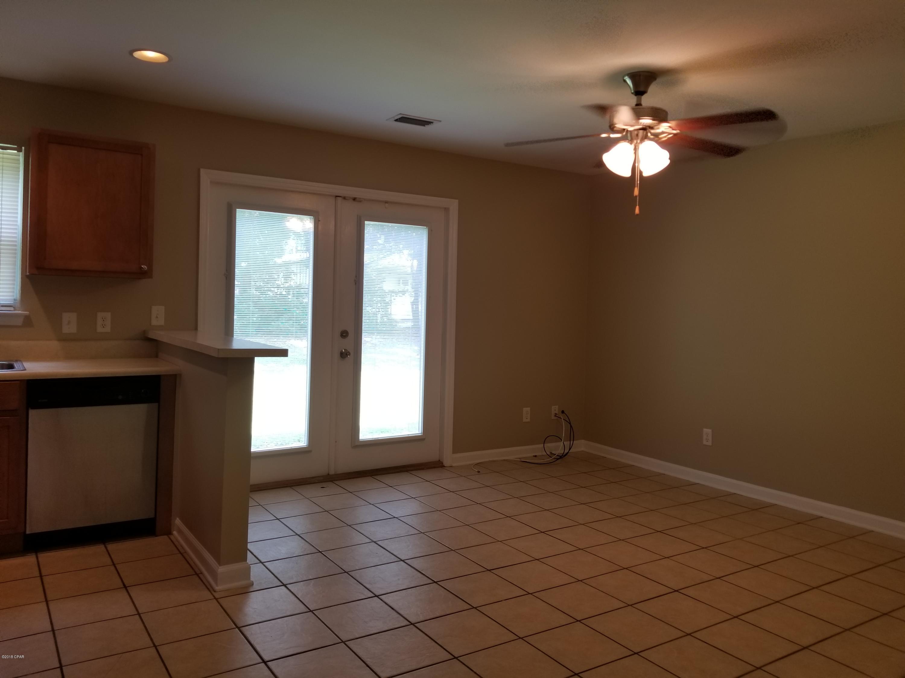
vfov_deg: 53.1
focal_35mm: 26
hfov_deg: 67.3
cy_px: 339
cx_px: 452
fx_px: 680
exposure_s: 1/120
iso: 100
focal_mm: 4.25
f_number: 1.7
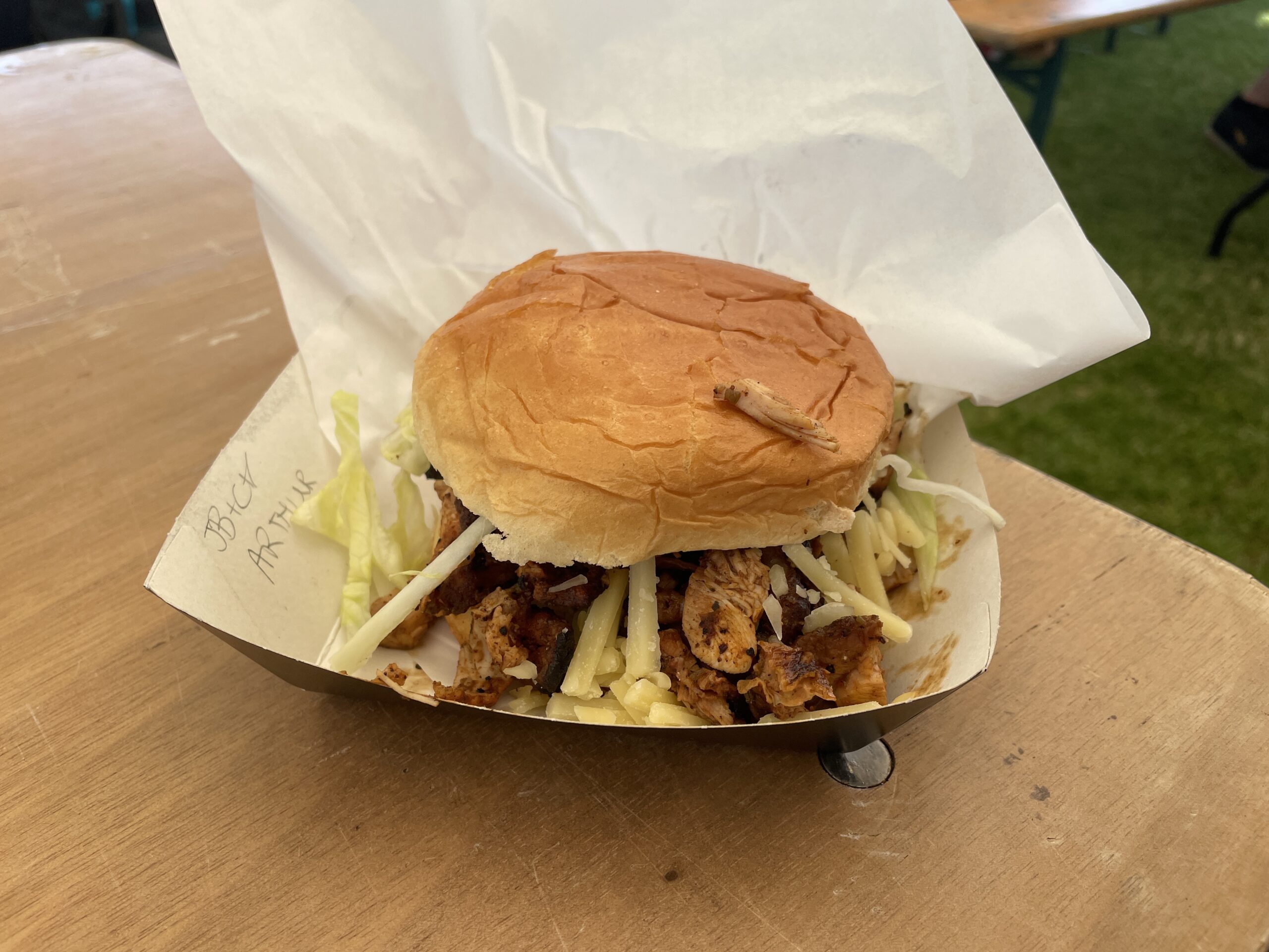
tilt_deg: -35.6
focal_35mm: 26
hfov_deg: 67.3
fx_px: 953
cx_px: 634
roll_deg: -0.2
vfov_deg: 53.1
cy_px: 476
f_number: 1.6
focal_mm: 4.2
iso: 32
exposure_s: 1/769
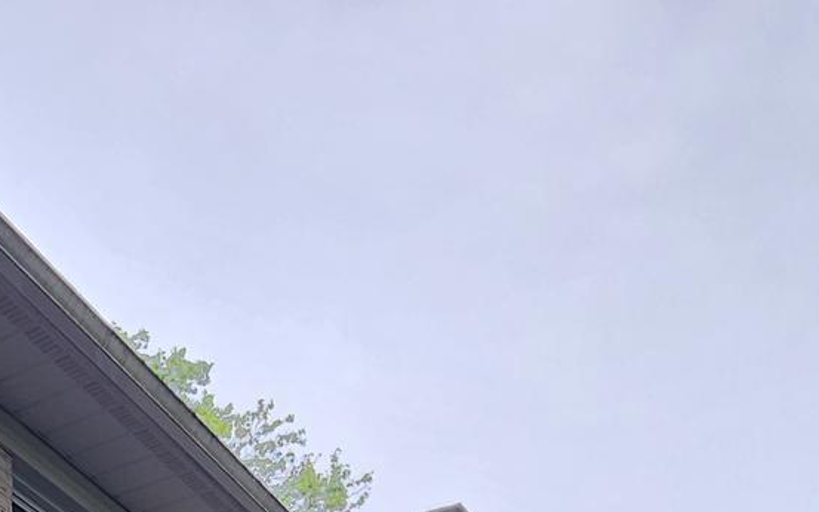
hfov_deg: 35.8
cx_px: 4
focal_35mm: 51
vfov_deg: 17.8
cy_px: 1018
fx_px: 1139
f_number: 2.2
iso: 50
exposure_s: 1/233
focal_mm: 2.2
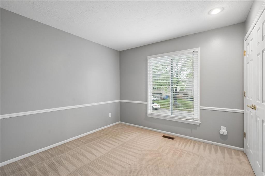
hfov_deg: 96.8
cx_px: 132
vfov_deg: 73.7
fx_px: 118
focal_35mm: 16
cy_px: 88
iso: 640
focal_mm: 16
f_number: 6.3
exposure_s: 1/8
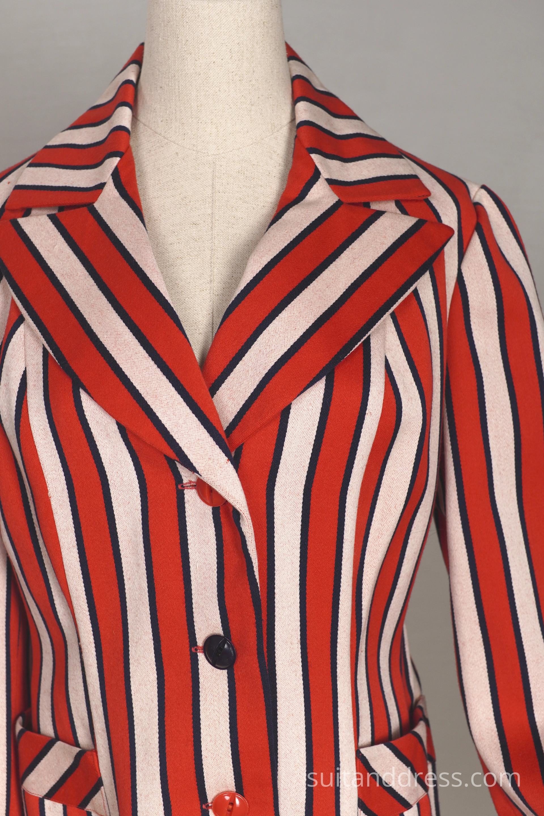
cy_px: 408
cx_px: 272
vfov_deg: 41.1
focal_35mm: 48
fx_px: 1088
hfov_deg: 28.1
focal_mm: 32
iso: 200
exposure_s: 1/50
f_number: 5
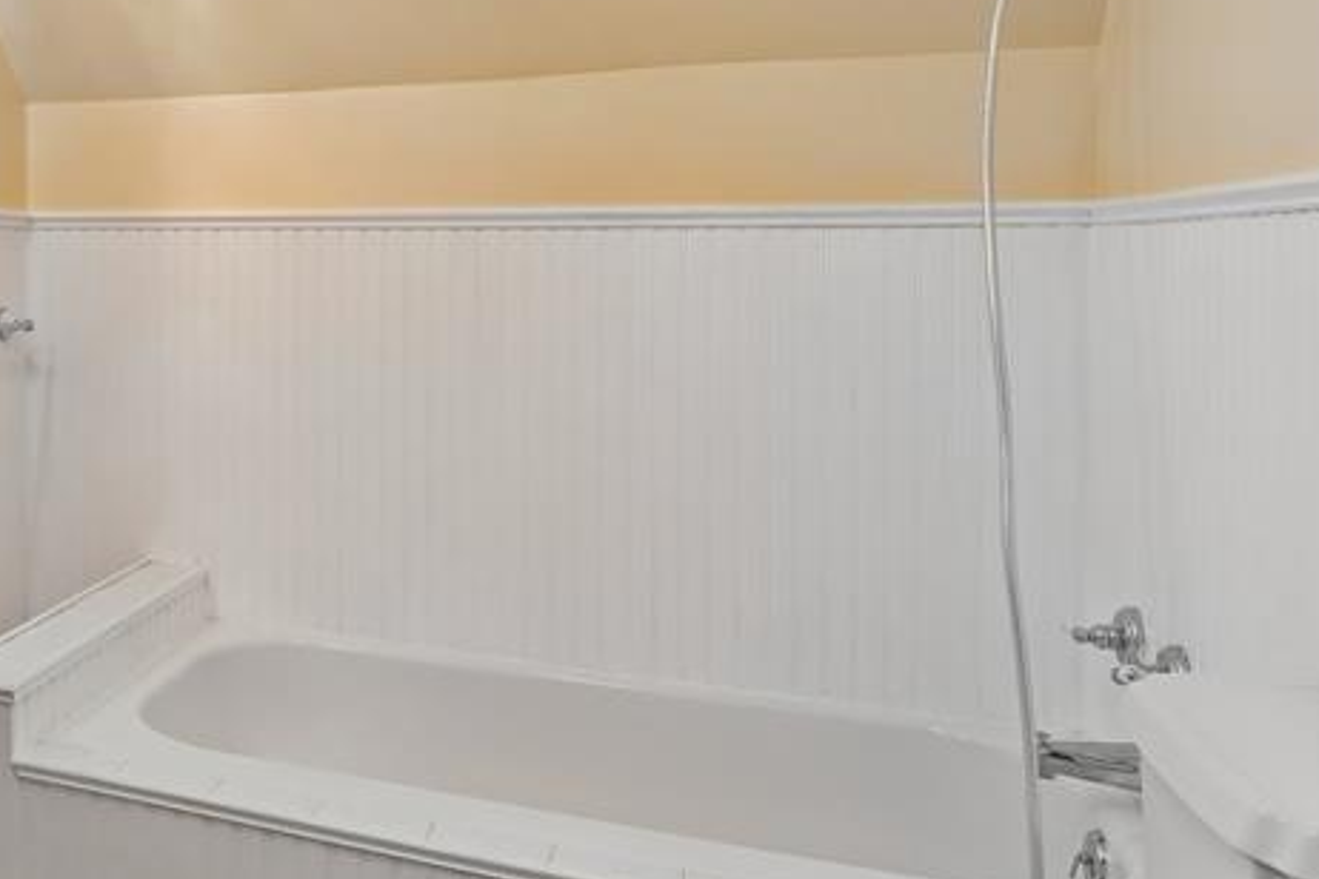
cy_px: 425
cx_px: 83
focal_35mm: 31
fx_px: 1136
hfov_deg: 51.6
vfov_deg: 42.3
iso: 400
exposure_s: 1/10
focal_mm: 14
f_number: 7.1
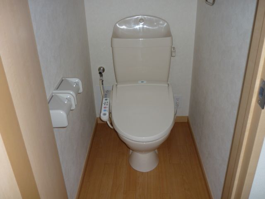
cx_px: 132
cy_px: 100
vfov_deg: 42.9
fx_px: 253
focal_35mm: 33
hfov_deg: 55.4
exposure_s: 1/30
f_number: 2.8
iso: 100
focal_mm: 5.5
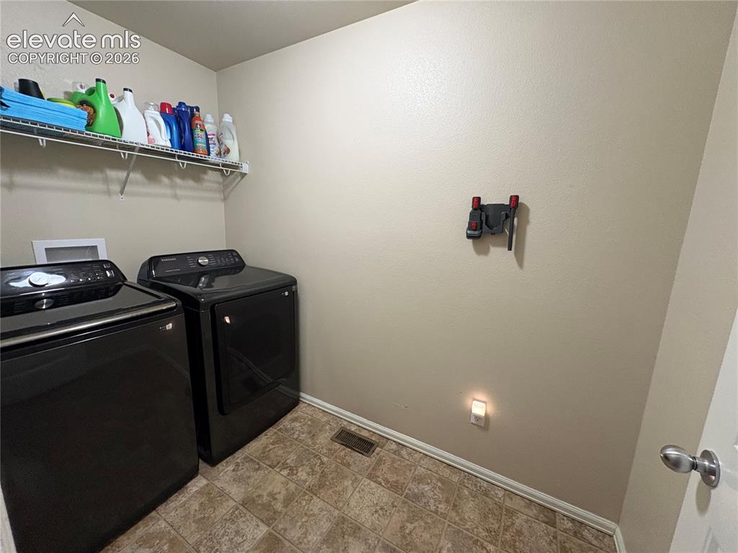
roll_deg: -1.5
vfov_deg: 85.6
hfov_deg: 102.1
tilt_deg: -9.5
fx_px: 298
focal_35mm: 14
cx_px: 369
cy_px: 276
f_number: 2.2
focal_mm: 2.22
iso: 400
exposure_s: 1/60
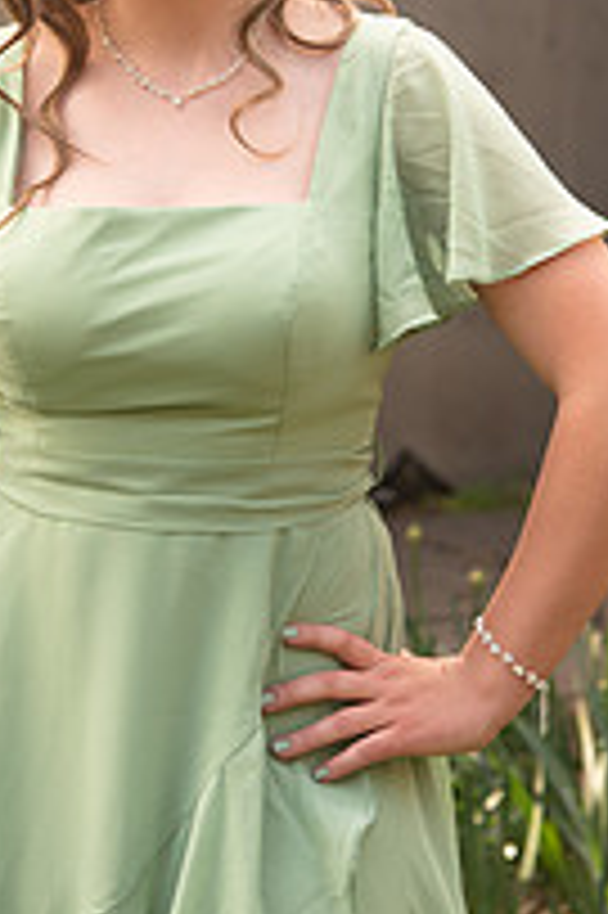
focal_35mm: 182
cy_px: 180
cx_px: 144
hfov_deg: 7.5
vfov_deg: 11.3
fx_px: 4618
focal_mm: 82
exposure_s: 1/125
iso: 400
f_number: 5
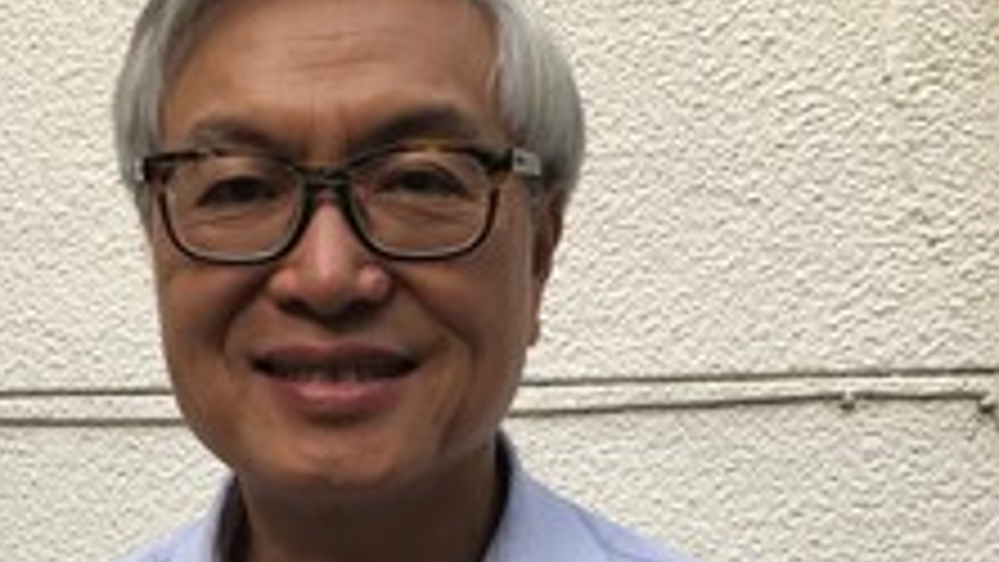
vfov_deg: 21.1
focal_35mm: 55
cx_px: 351
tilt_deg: -1.9
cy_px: 562
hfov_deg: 37.5
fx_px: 1457
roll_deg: -0.8
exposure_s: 1/120
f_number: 1.8
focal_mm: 3.99
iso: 40
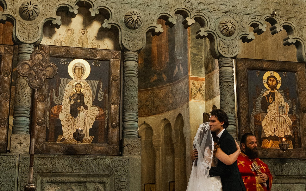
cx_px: 180
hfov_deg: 27.8
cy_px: 10
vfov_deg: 17.3
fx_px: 617
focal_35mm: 74
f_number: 2.8
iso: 3200
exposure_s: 1/100
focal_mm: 28
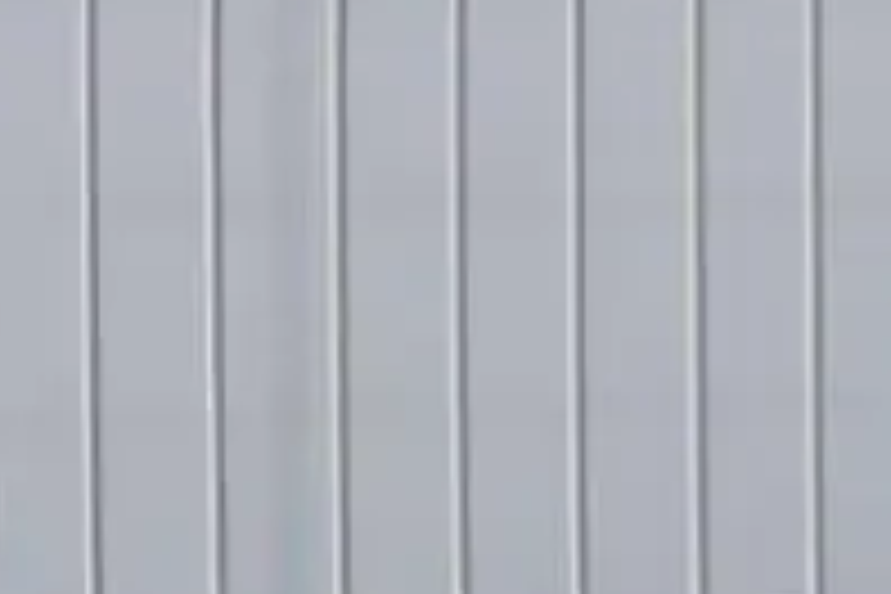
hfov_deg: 3.8
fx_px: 13438
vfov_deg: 2.5
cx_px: -531
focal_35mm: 543
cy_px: -245
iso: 100
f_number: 5.6
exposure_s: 1/160
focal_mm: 70
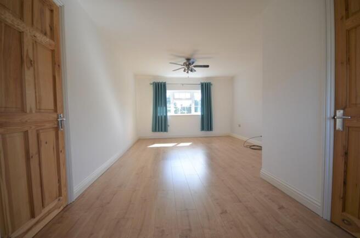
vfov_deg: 77.0
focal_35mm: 15
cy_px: 119
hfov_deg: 100.5
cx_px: 180
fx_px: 150
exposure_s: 1/60
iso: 100
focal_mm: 10
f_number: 4
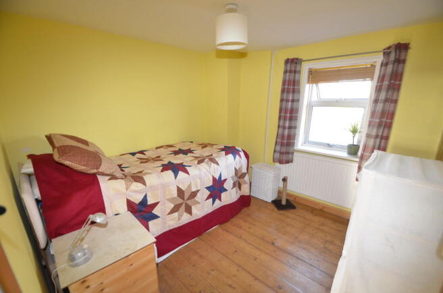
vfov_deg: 77.0
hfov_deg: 100.5
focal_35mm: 15
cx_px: 222
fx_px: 184
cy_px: 146
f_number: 4
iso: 560
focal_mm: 10
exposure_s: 1/60
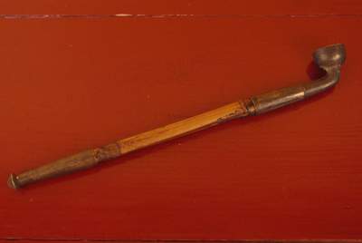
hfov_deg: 35.0
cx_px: 181
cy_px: 122
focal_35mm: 57
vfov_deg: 23.9
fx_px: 574
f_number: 6.7
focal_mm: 37.5
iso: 1600
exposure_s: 1/15
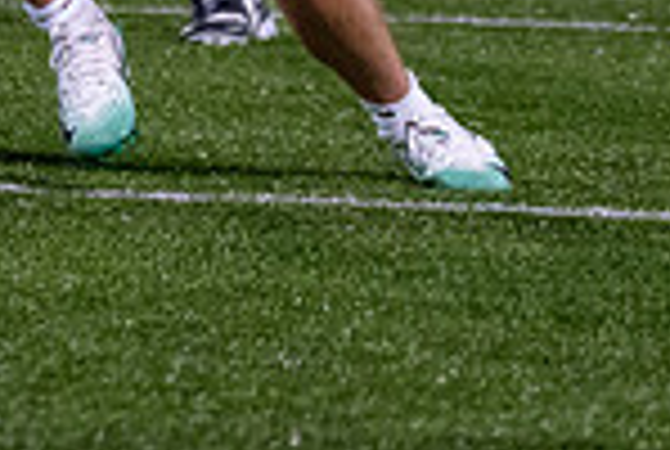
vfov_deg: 1.3
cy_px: -562
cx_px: -146
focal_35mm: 1075
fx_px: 20047
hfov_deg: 1.9
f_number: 2.8
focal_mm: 151
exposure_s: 1/1000
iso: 2500
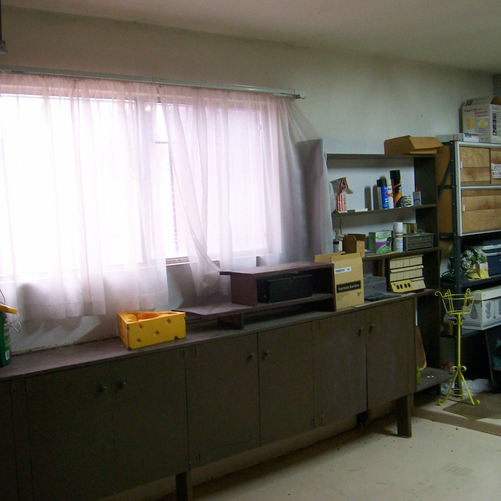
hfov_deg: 39.1
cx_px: 215
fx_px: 704
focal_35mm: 43
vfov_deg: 39.2
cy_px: 253
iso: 160
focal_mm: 6
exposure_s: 1/24.2
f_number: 2.7
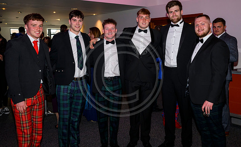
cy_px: 60
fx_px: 253
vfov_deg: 32.4
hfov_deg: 50.9
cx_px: 130
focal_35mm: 39
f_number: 5.6
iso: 2500
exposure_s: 1/160
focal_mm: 35
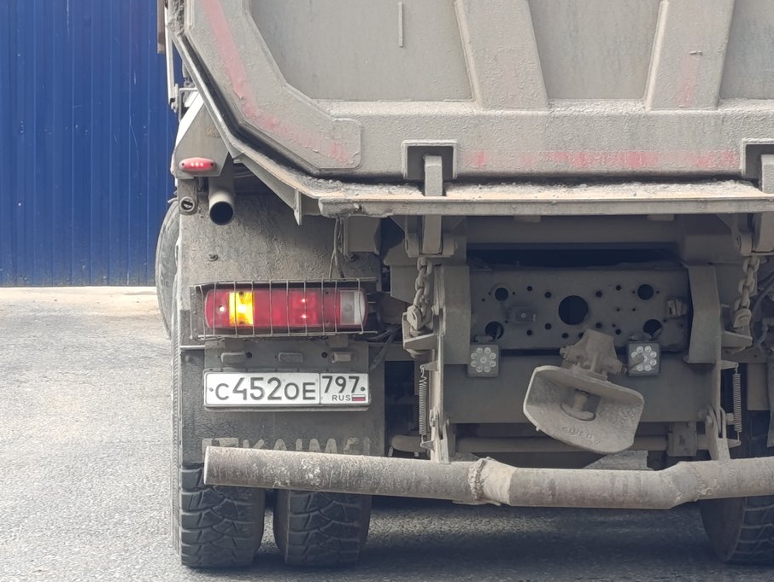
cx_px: 355
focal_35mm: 130
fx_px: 2911
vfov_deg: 11.4
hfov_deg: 15.1
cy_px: 304
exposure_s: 1/121
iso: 50
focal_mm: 6.11
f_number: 1.65
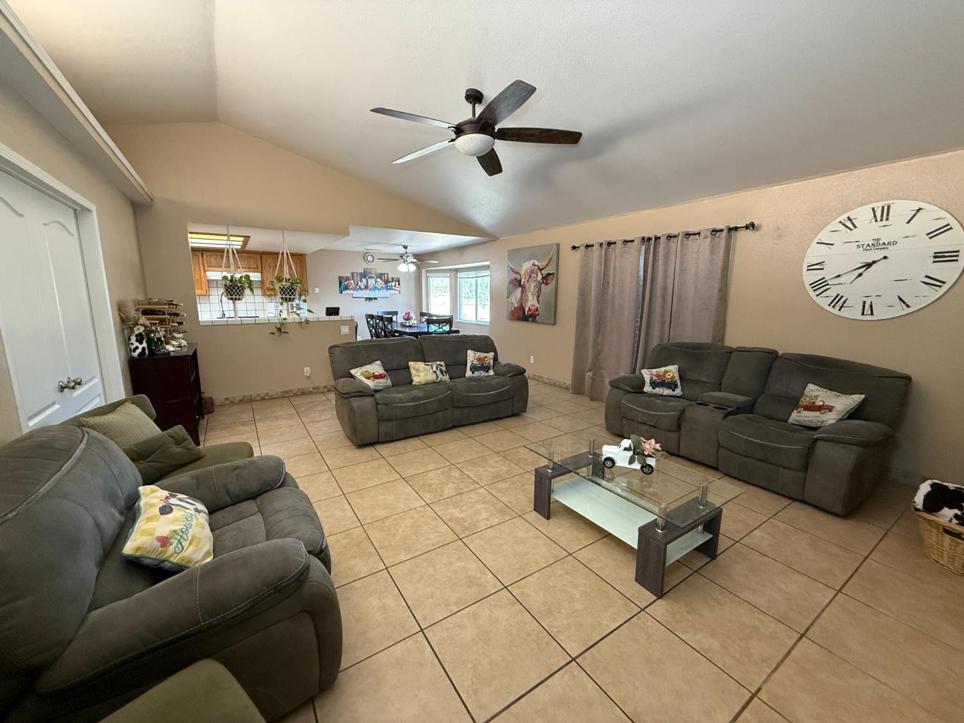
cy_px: 362
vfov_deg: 85.7
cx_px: 482
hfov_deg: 102.1
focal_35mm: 14
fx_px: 390
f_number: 2.2
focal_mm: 2.22
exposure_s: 1/120
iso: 640
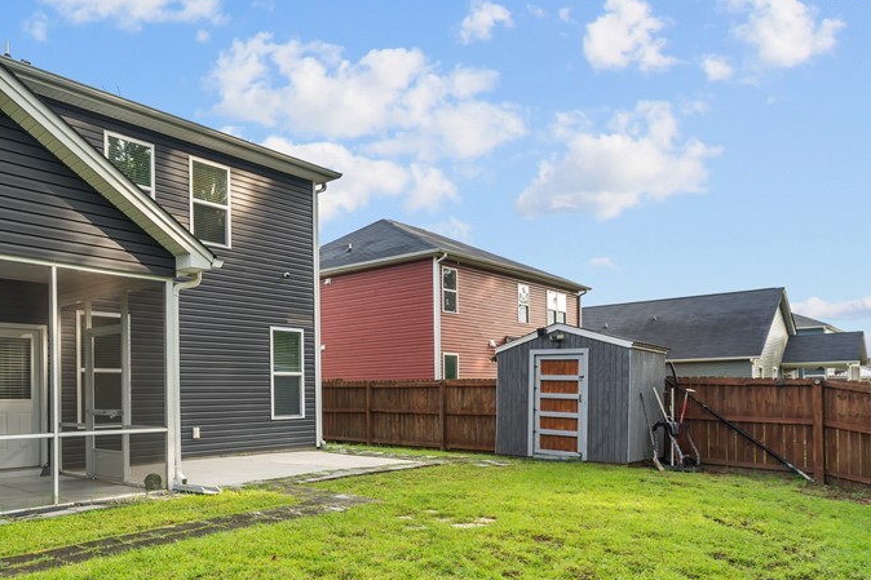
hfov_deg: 62.9
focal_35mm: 29
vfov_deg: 43.9
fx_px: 701
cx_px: 336
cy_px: 411
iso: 125
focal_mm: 18
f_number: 8
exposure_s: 1/30
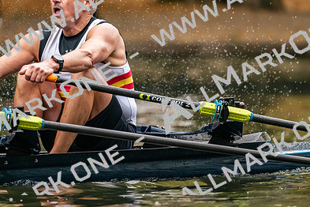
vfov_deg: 2.3
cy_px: 60
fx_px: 5089
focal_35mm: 591
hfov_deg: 3.5
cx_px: 94
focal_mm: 400
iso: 3600
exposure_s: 1/2500
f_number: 4.5
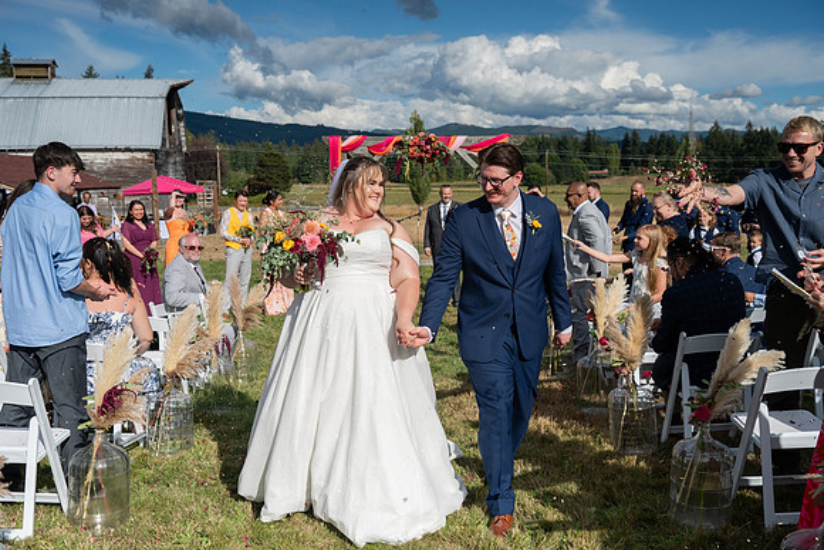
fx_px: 801
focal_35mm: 35
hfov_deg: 54.4
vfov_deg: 37.9
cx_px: 412
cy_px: 275
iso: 400
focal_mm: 35
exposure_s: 1/8000
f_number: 5
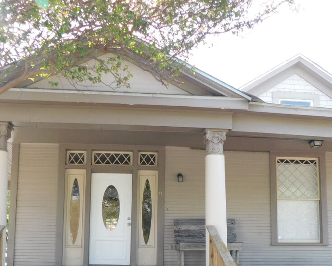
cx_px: 163
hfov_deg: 42.0
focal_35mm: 44
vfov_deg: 32.9
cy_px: 223
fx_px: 432
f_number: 3
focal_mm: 4
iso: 125
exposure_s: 1/160
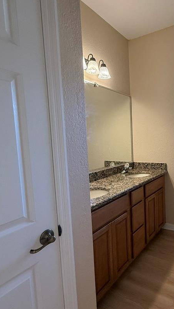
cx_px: 143
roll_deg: +1.2
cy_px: 155
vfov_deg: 78.7
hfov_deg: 46.6
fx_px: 189
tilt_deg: -4.5
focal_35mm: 23
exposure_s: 1/120
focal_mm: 2.22
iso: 320
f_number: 2.2
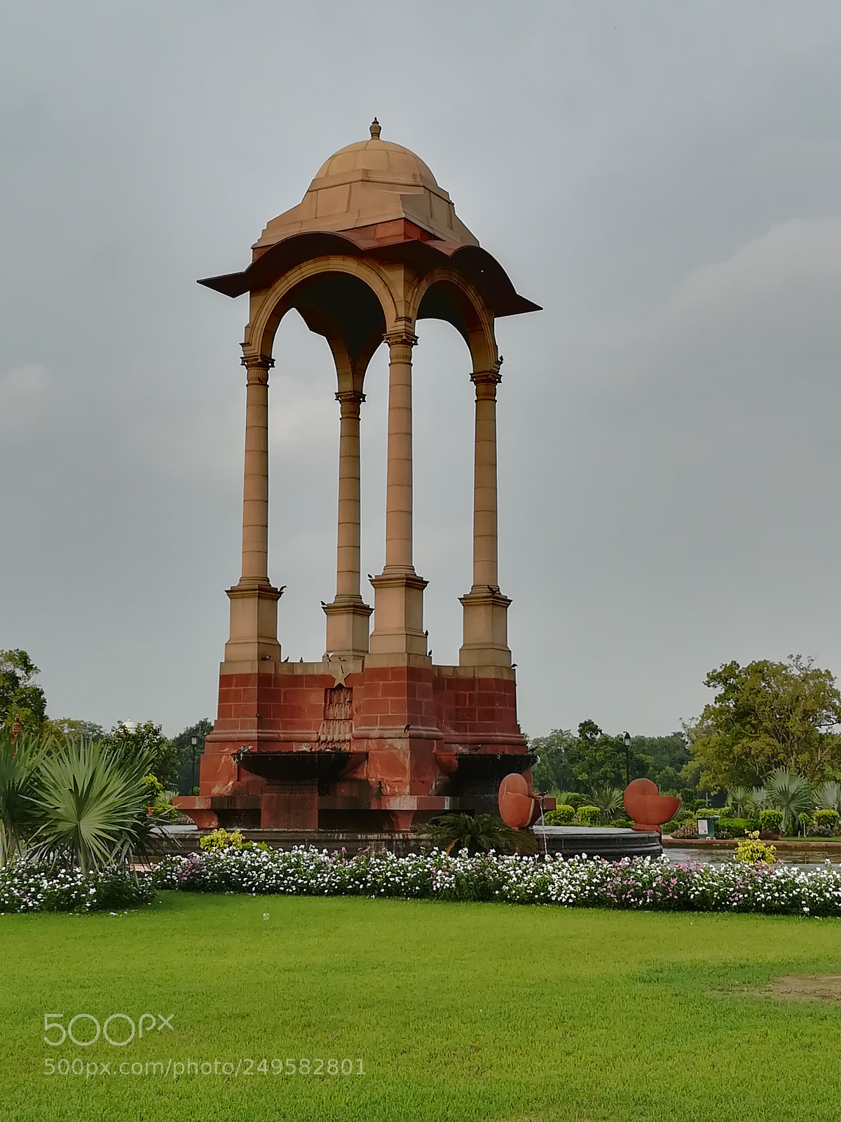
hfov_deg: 29.7
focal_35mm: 49
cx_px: 420
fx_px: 1587
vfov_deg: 38.9
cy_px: 561
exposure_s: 1/285
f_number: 2.2
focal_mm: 3.83
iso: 50
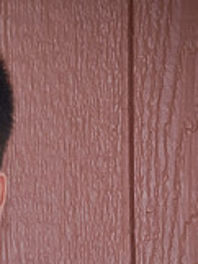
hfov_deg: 1.8
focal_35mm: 805
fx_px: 6129
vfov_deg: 2.5
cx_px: -128
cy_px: 239
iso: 400
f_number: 7.1
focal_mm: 155
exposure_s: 1/200
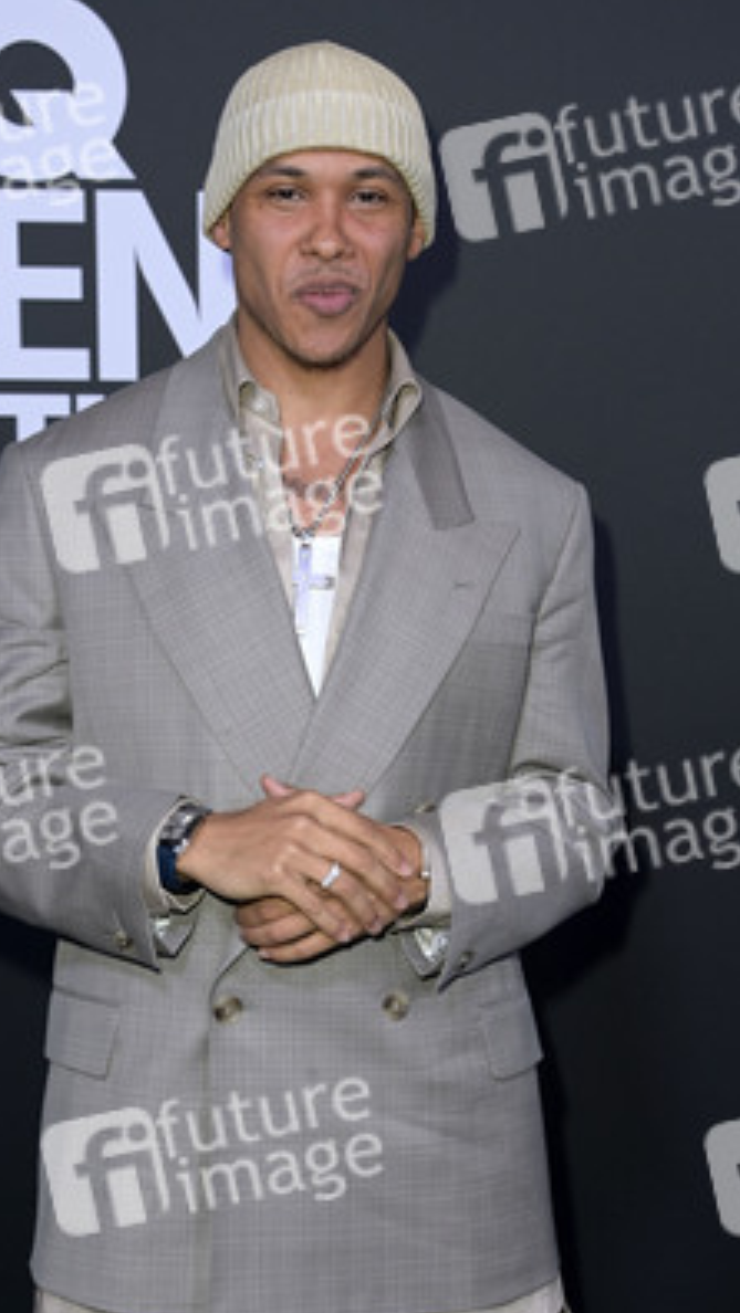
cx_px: 309
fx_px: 1917
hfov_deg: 21.8
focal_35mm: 55
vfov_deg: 37.8
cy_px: 660
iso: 1000
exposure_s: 1/250
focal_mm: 52
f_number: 5.6
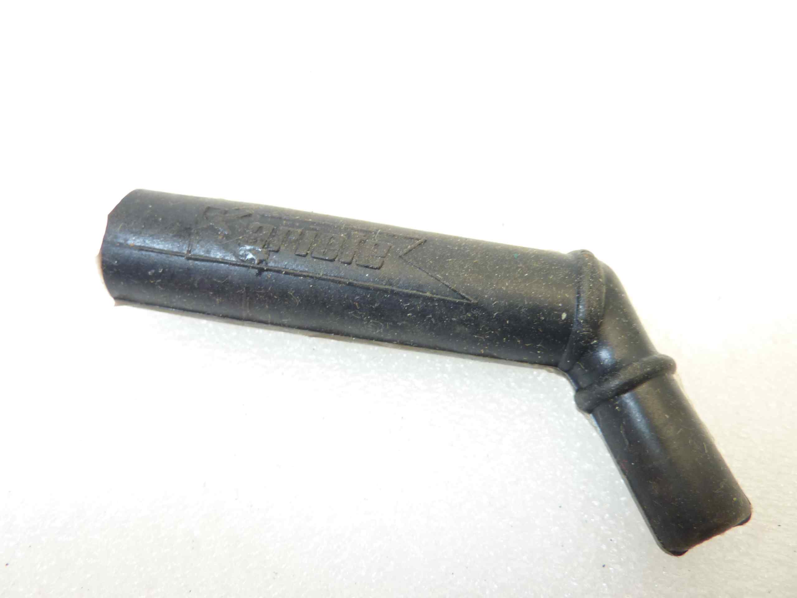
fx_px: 576
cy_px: 299
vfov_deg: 54.9
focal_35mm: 25
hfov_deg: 69.4
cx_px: 398
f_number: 3.3
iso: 80
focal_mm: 4.1
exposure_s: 1/10
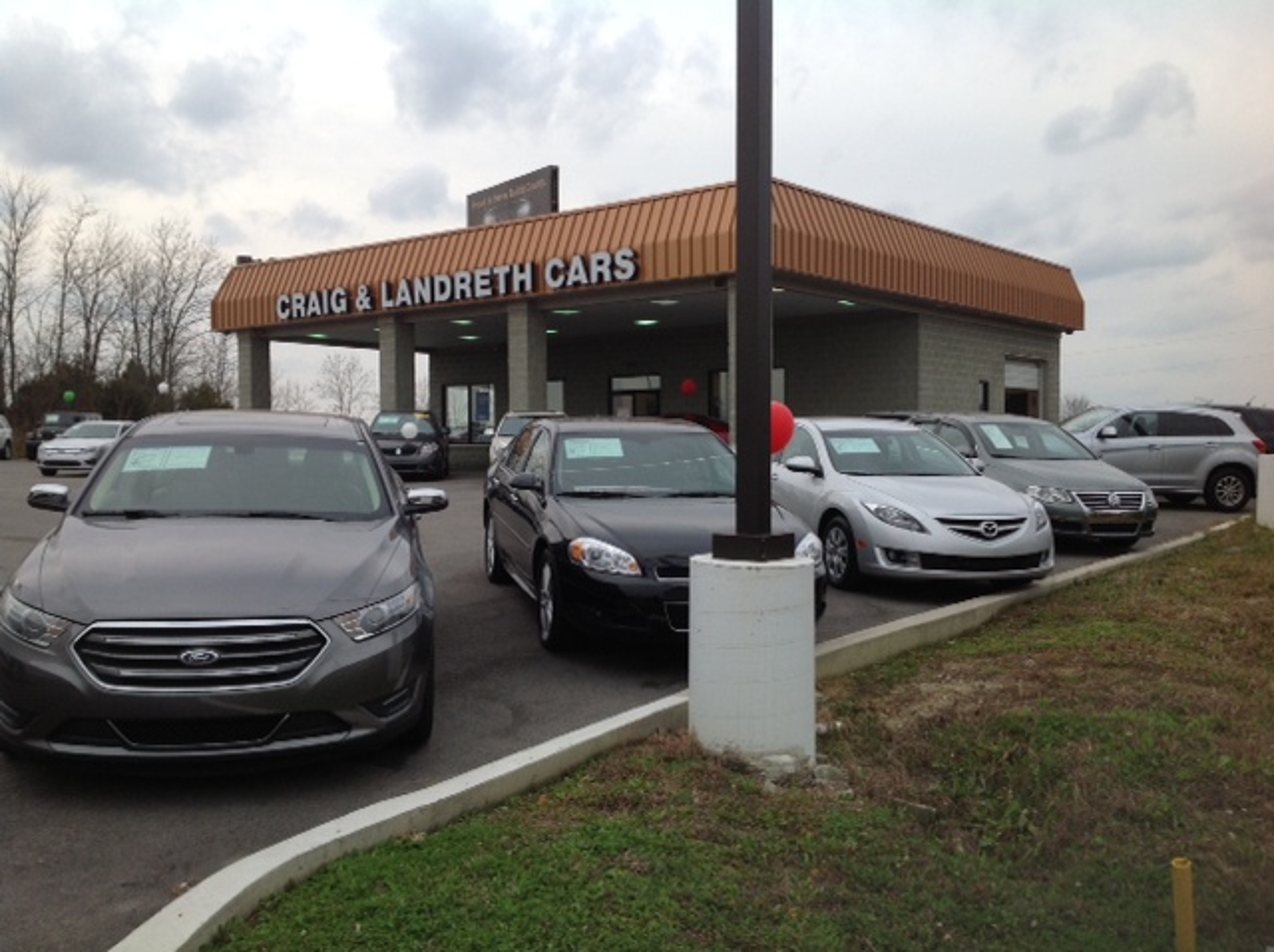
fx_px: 1286
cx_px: 637
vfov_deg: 40.6
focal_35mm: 35
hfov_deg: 52.7
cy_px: 476
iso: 50
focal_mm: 4.28
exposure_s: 1/540
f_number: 2.4
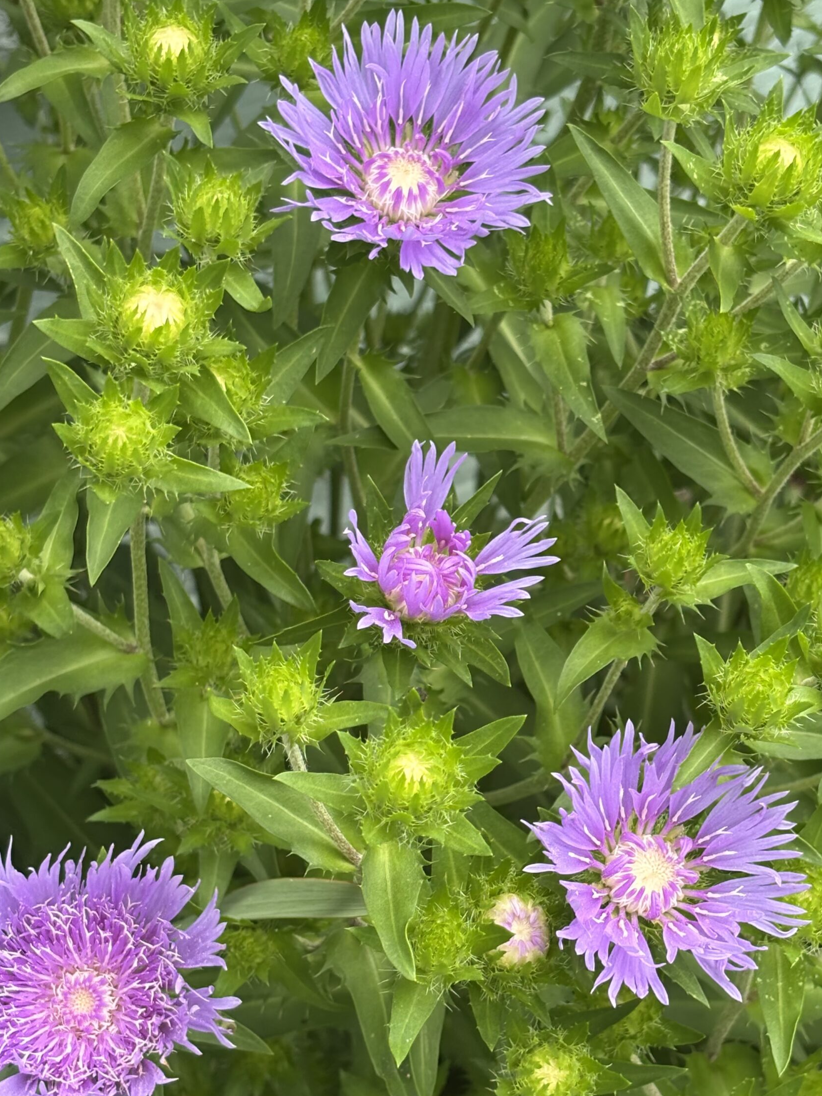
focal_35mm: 60
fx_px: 1900
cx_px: 424
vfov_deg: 32.2
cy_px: 605
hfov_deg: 24.4
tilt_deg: -46.5
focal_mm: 5.96
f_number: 1.6
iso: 32
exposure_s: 1/364
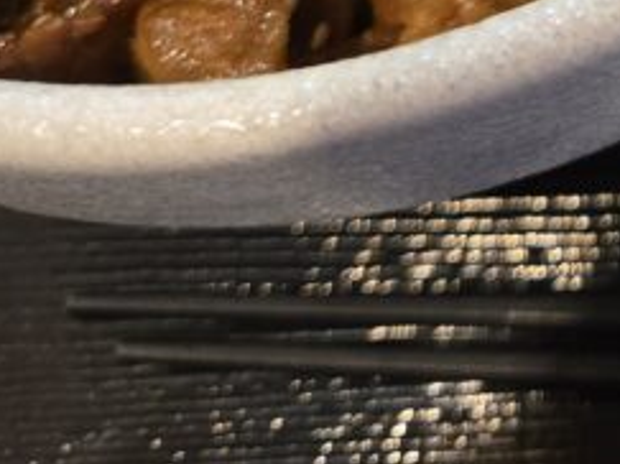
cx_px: 924
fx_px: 1736
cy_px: -451
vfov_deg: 13.2
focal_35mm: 97
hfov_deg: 18.1
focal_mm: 5.4
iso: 320
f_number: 1.8
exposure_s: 1/100
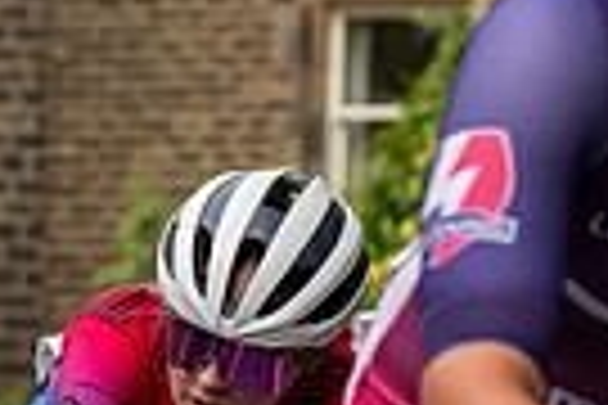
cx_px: -449
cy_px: 517
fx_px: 6704
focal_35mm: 397
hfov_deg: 5.1
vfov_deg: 3.5
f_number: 4
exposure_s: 1/500
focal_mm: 70
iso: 500
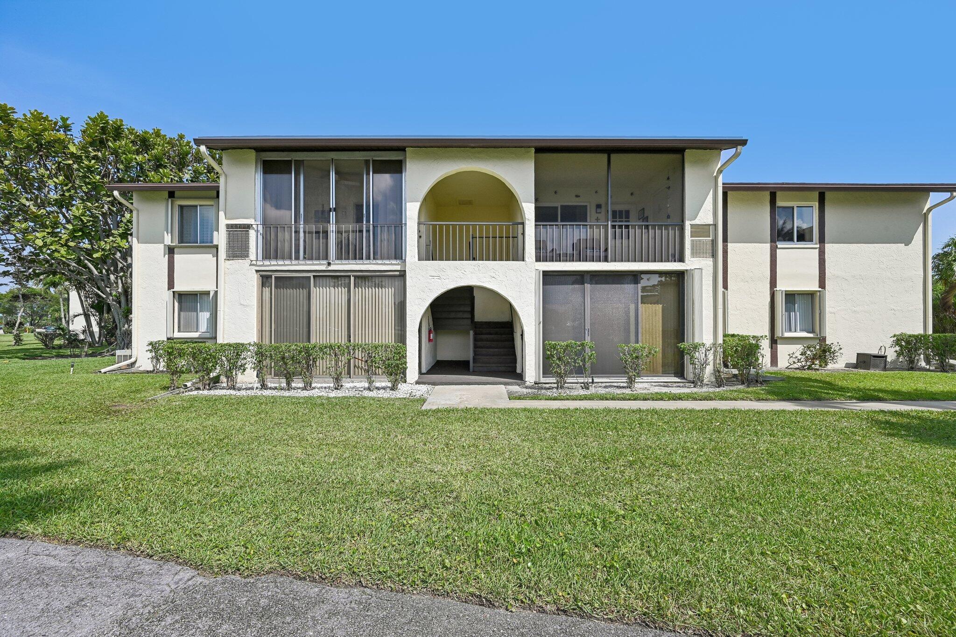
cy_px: 318
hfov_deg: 104.3
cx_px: 478
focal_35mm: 14
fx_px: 372
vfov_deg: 81.2
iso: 200
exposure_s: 1/640
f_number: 8
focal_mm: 14
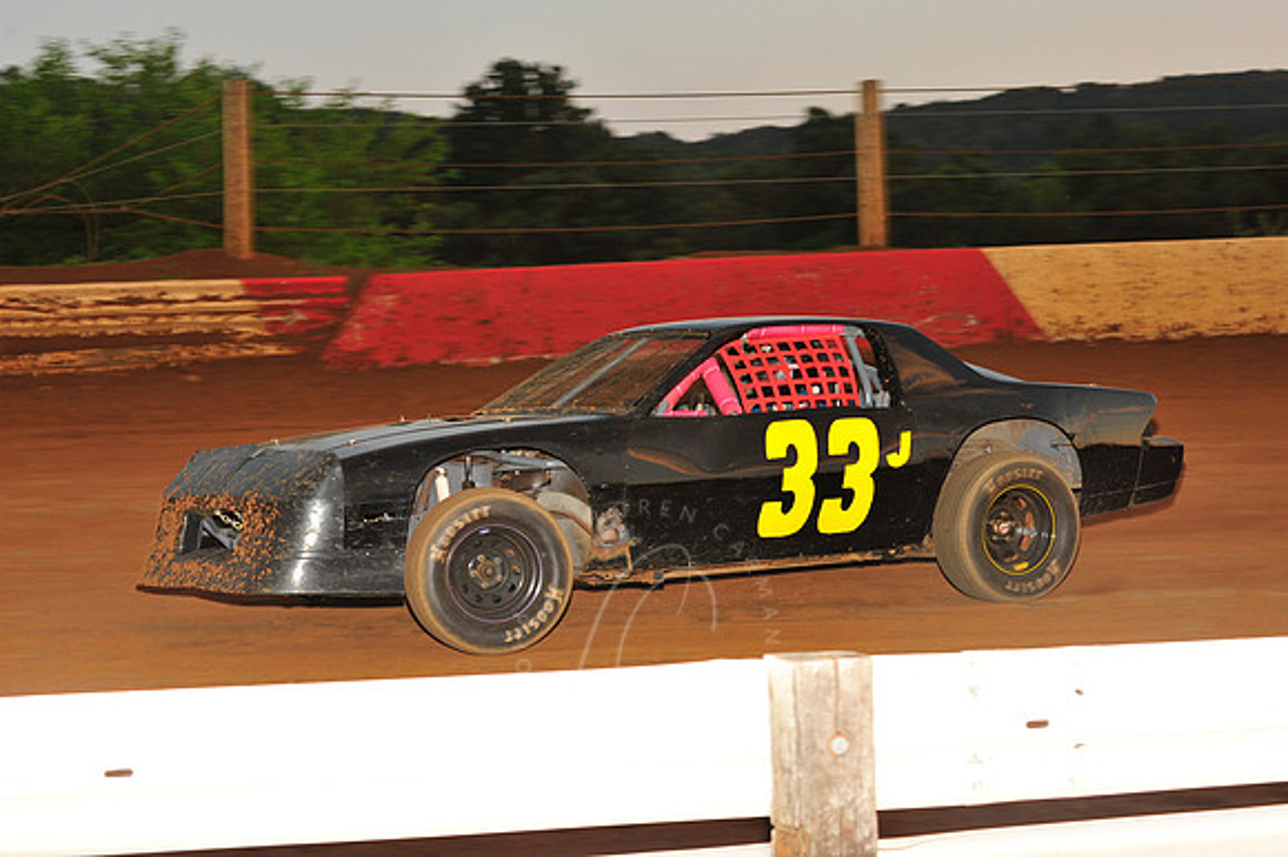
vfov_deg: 15.9
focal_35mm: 86
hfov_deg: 23.7
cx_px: 644
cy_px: 428
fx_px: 3075
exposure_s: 1/320
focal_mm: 86
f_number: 7.1
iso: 800
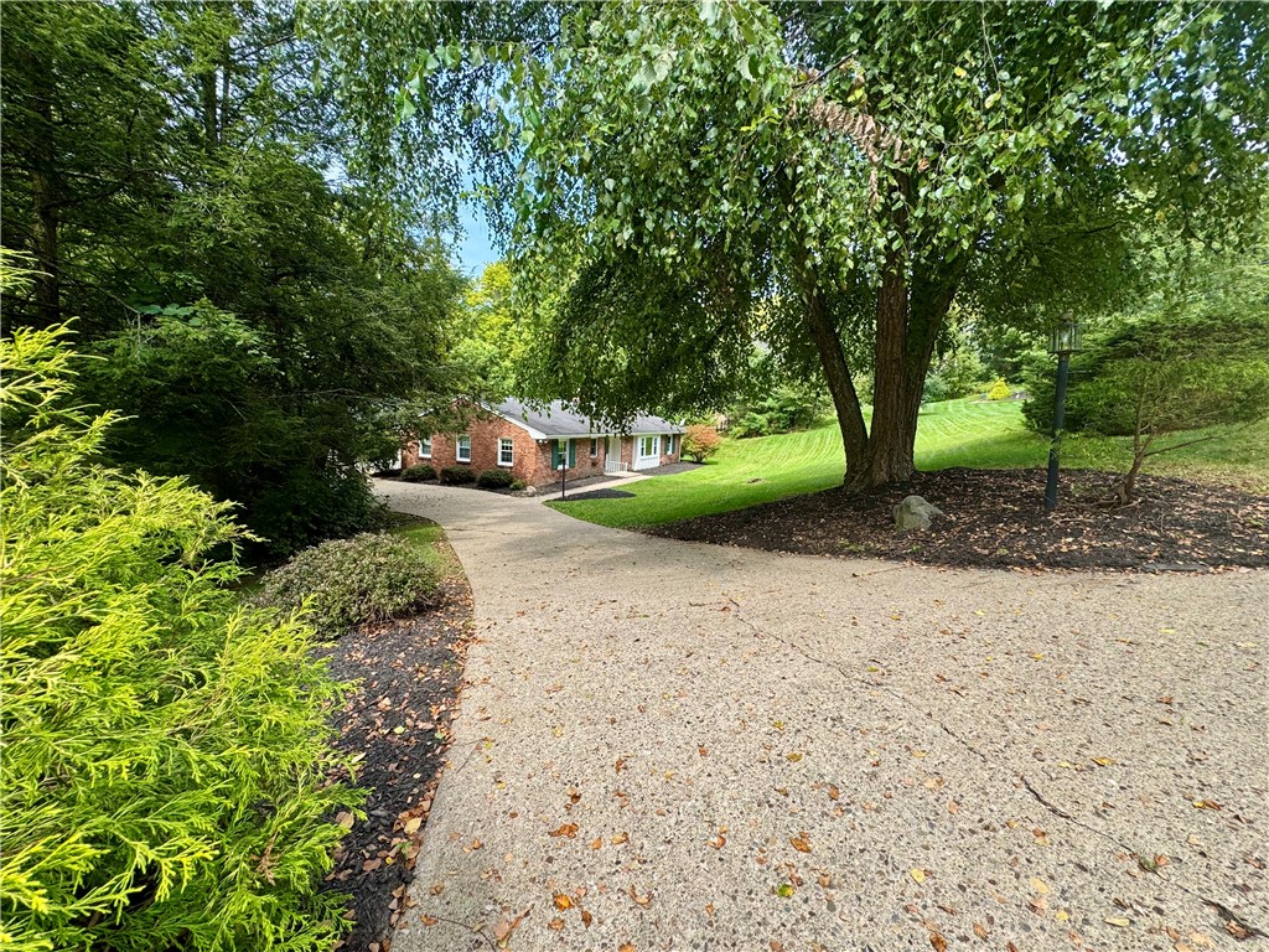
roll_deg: -2.4
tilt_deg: -6.9
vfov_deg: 85.7
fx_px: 513
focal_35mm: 14
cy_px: 476
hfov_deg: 102.1
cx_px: 634
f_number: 2.2
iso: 40
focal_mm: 2.22
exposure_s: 1/479
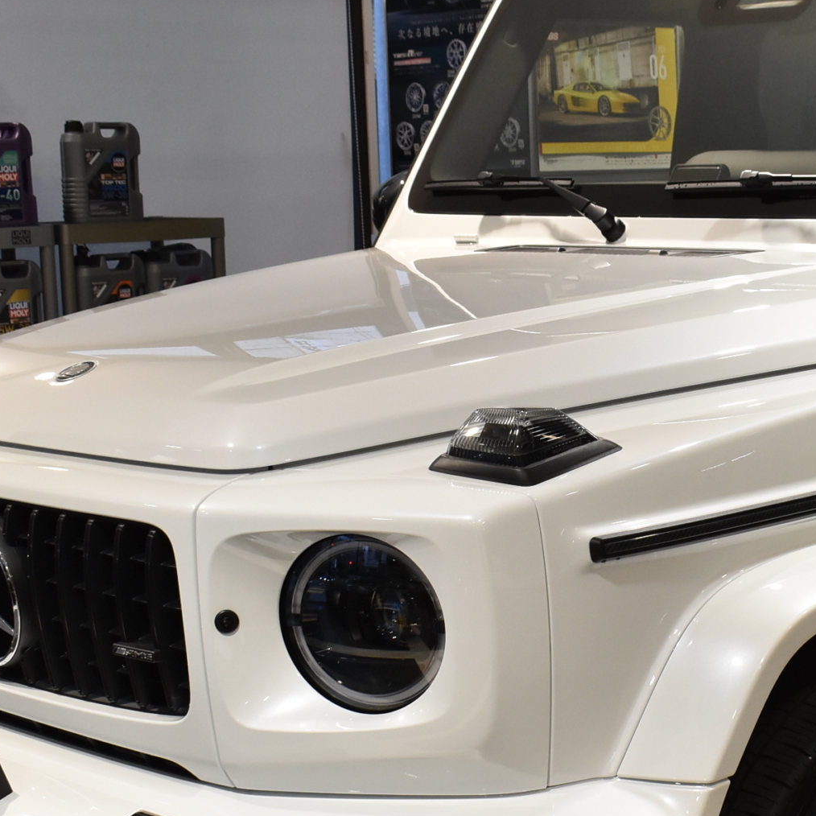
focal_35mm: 74
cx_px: 683
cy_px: 554
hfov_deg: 22.9
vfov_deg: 23.2
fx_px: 1976
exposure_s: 1/40
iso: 1100
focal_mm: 23
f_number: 8
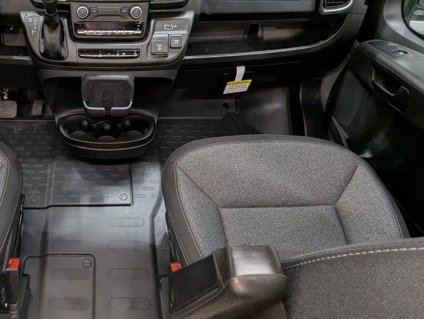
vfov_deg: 46.3
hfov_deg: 56.8
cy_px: 110
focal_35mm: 30
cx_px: 103
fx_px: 368
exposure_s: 1/26.5
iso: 225
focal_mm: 2.35
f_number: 2.2
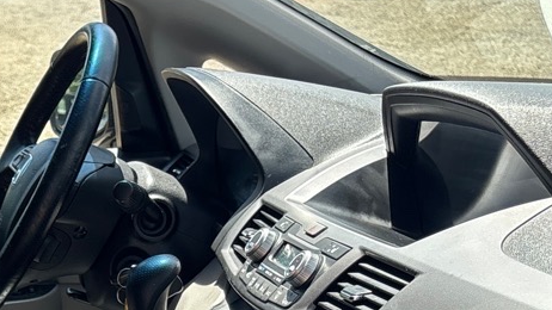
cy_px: 551
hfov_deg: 19.9
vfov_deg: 11.5
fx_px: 1435
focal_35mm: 98
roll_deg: +1.1
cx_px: -178
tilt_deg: -18.6
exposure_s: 1/752
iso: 50
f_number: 1.6
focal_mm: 5.96
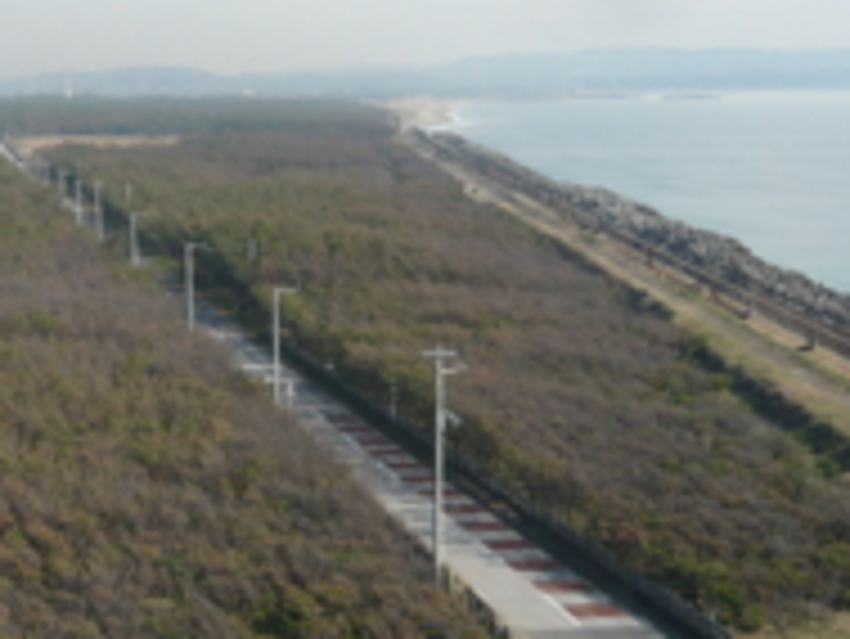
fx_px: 1769
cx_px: 67
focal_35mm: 72
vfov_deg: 20.4
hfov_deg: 26.0
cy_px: 248
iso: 100
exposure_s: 1/160
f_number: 9
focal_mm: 5.5
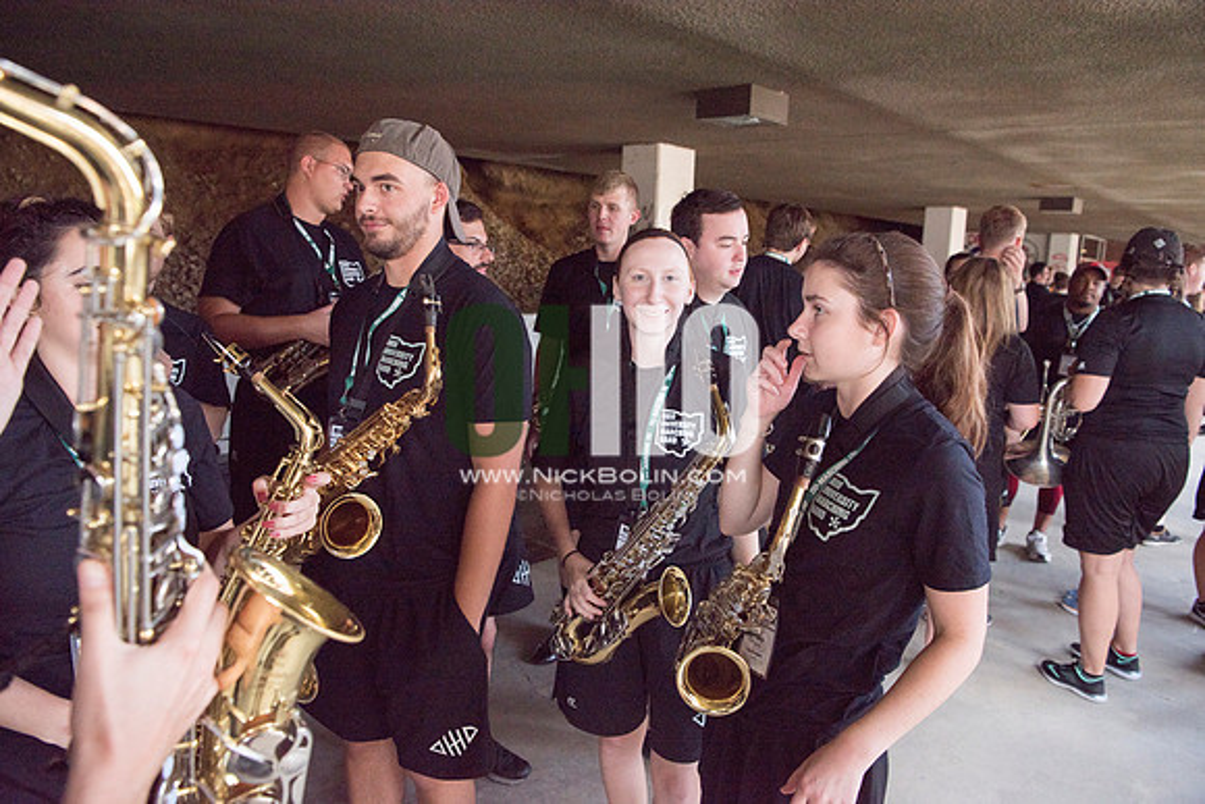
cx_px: 602
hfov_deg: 73.7
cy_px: 402
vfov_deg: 53.2
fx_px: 803
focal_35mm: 24
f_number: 5
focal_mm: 24
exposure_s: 1/1000
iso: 640
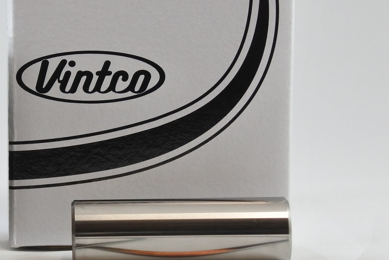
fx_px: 1524
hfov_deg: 14.3
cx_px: 0
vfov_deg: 9.7
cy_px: 144
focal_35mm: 141
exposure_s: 1/125
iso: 640
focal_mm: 26
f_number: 5.3
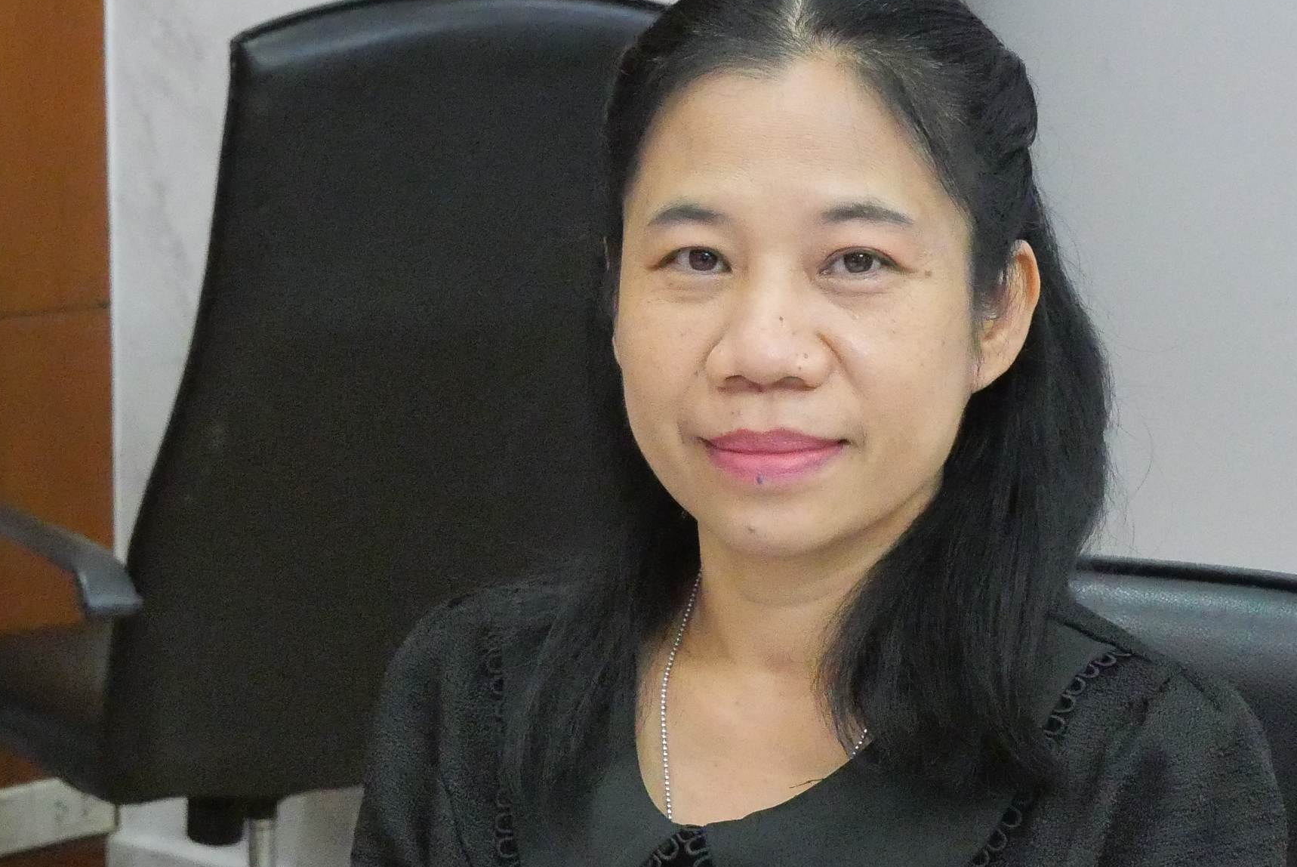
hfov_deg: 16.9
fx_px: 4362
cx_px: 791
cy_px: 684
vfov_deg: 11.3
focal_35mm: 121
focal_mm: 27
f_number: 5.6
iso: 6400
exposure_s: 1/80
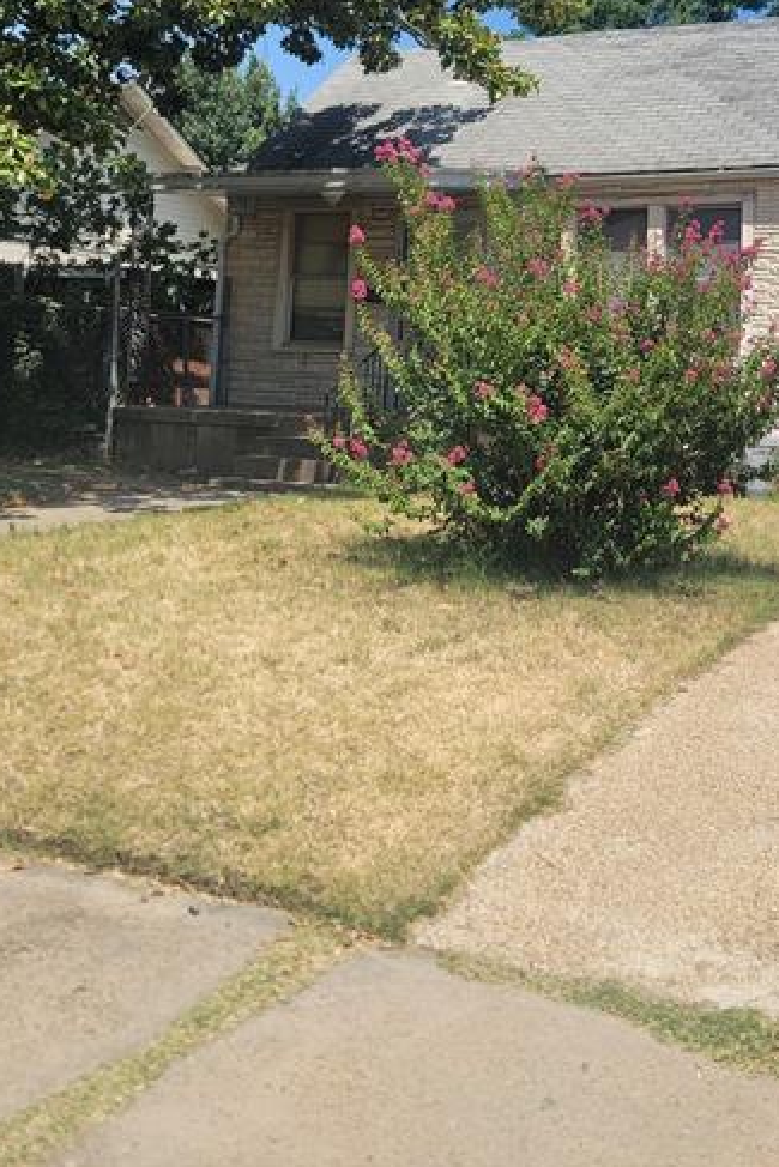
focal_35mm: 41
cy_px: 254
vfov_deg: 45.3
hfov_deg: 31.9
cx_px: 602
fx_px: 1330
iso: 20
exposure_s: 1/1024
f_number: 1.8
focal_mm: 7
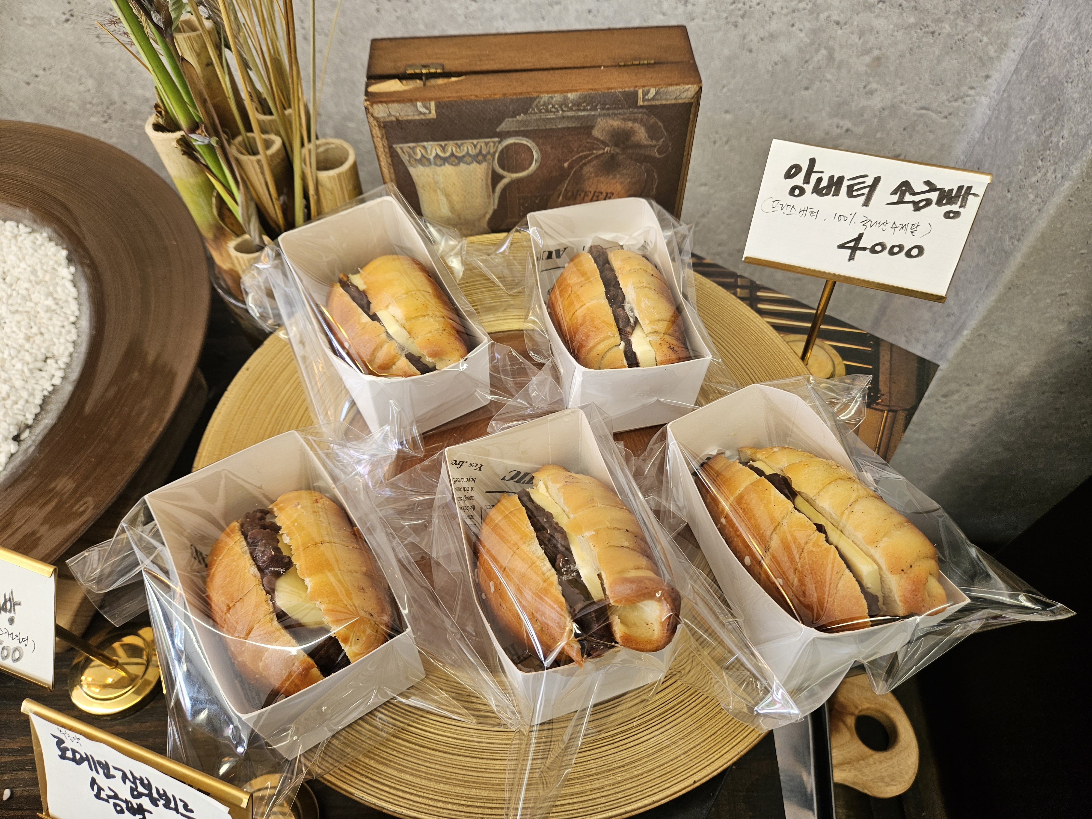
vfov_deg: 58.9
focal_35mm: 23
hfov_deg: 73.9
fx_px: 726
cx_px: 546
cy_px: 410
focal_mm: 5.4
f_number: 1.8
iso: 100
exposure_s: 1/120
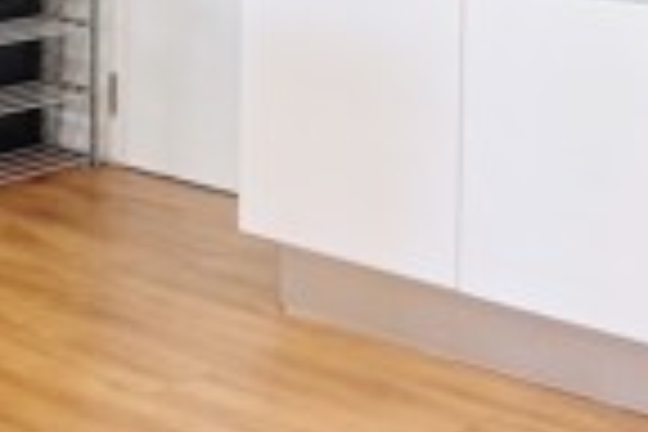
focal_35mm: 100
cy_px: -220
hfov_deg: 20.4
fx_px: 1800
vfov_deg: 12.9
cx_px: 256
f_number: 4
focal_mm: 16
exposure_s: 1/30
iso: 1250
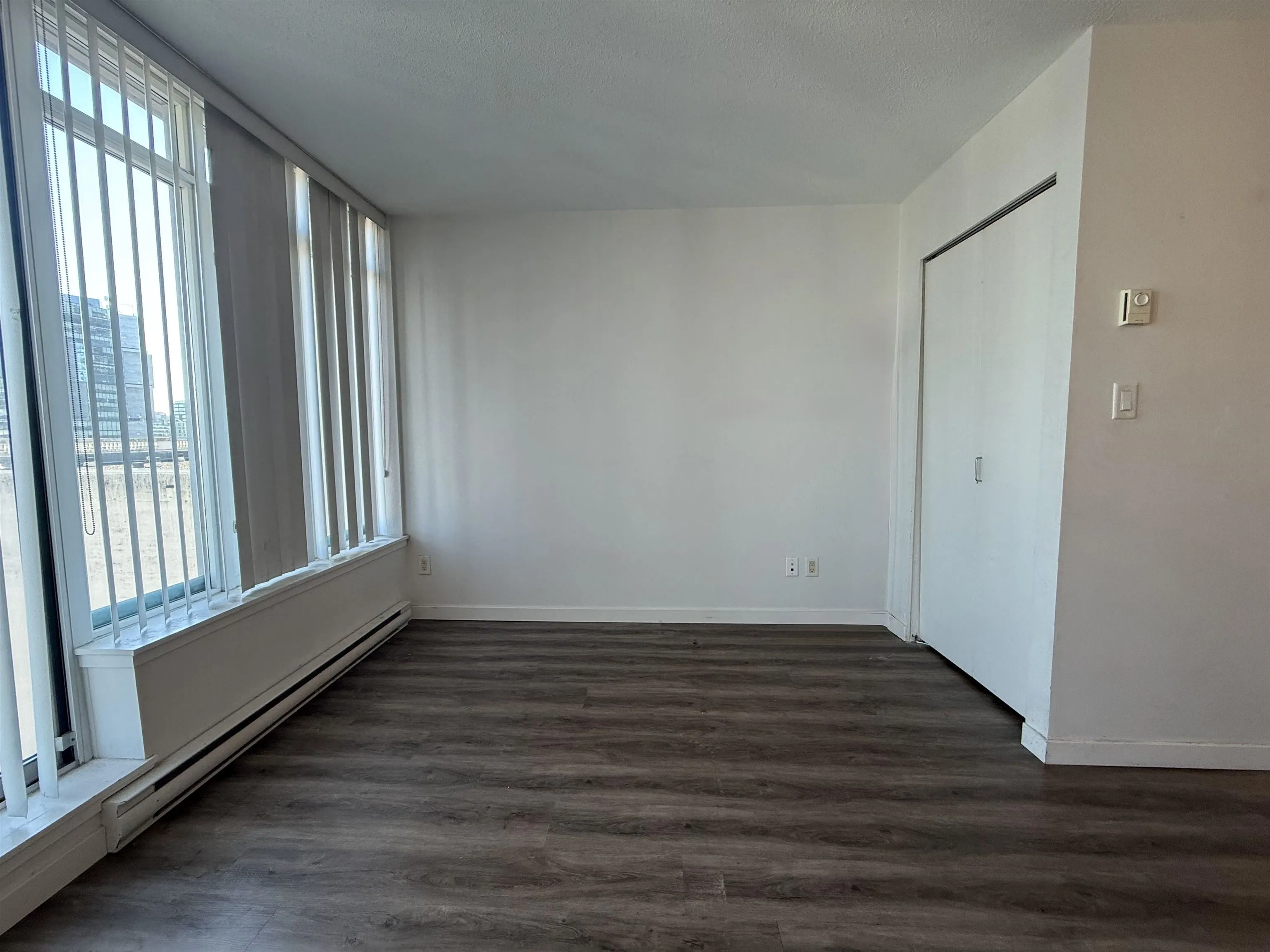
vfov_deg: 85.7
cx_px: 635
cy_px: 476
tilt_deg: -4.6
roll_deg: +0.0
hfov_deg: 102.1
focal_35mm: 14
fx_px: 514
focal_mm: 2.22
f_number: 2.2
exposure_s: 1/120
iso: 200
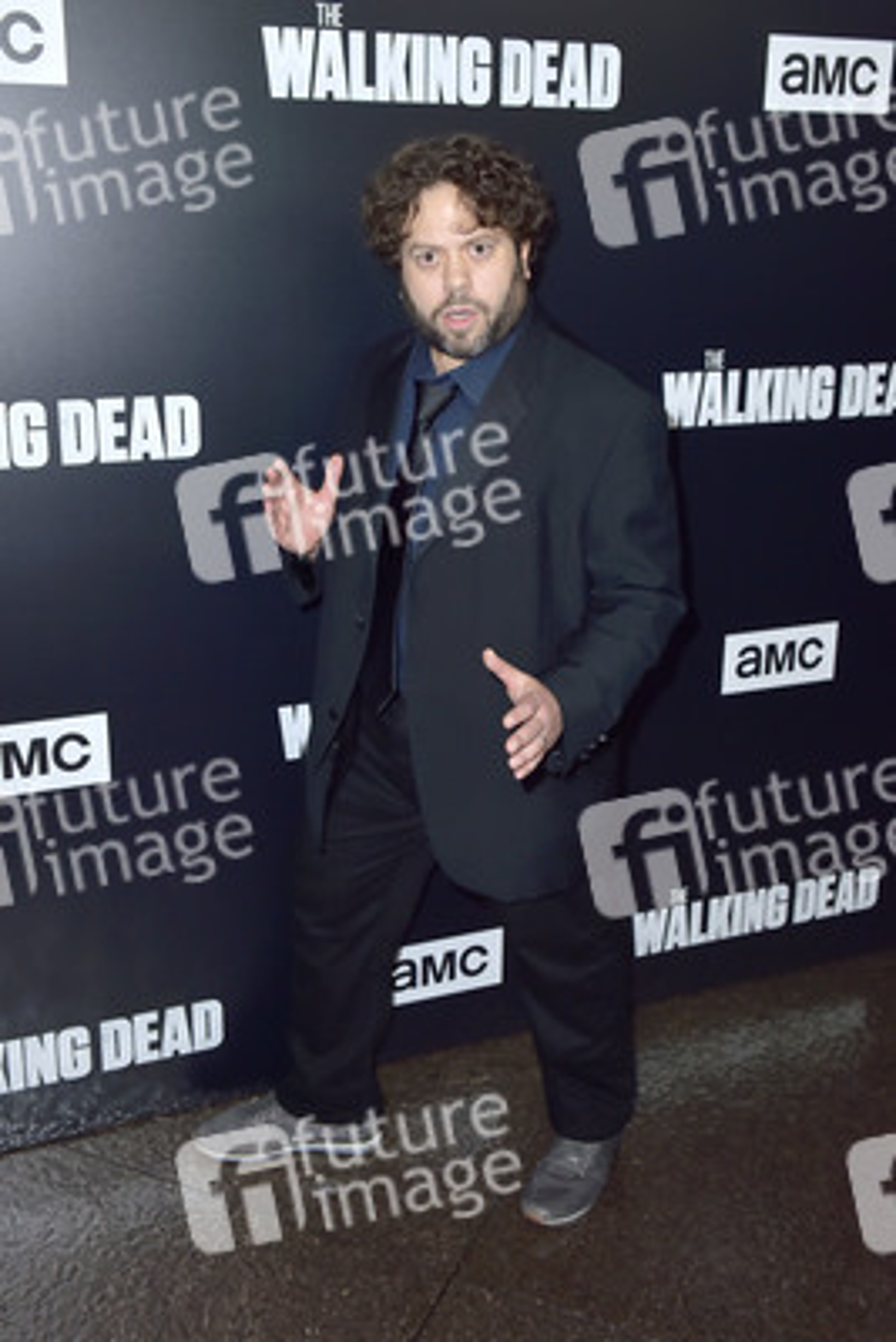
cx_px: 448
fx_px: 1268
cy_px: 671
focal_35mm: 34
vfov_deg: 55.8
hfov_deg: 38.9
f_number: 5.6
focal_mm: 34
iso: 500
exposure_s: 1/250
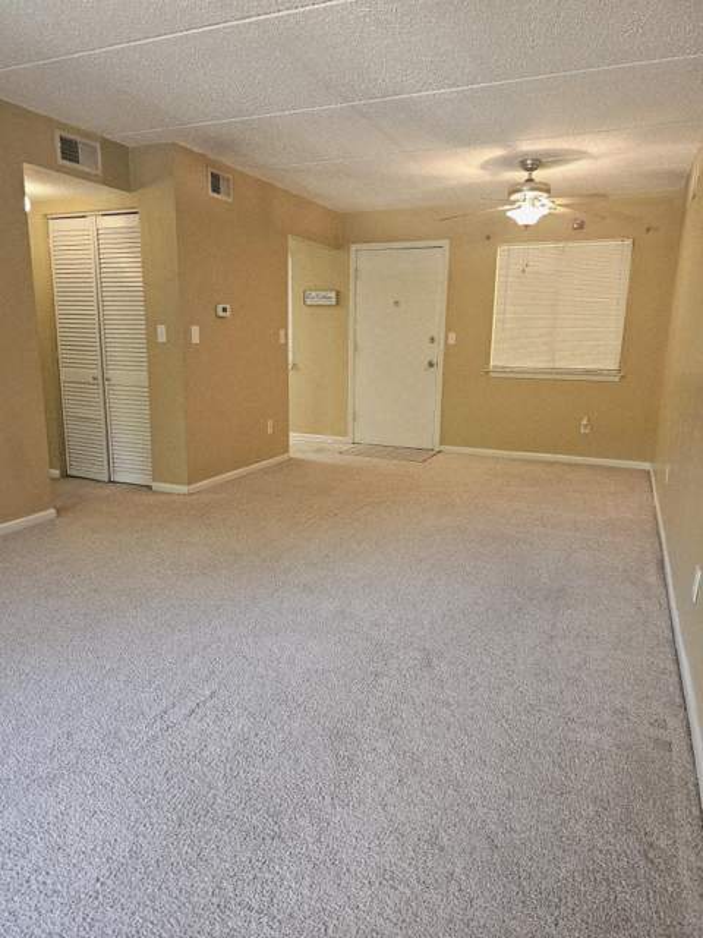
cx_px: 352
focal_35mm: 23
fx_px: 623
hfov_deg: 58.9
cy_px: 469
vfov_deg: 73.9
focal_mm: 6.3
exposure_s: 1/120
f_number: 1.7
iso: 500
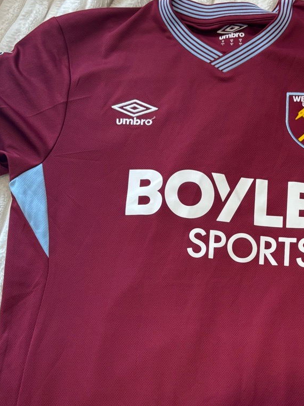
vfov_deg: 34.1
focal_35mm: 55
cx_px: 234
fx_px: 644
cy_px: 310
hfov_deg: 26.2
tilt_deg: -75.4
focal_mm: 5.96
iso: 160
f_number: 1.6
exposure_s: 1/60
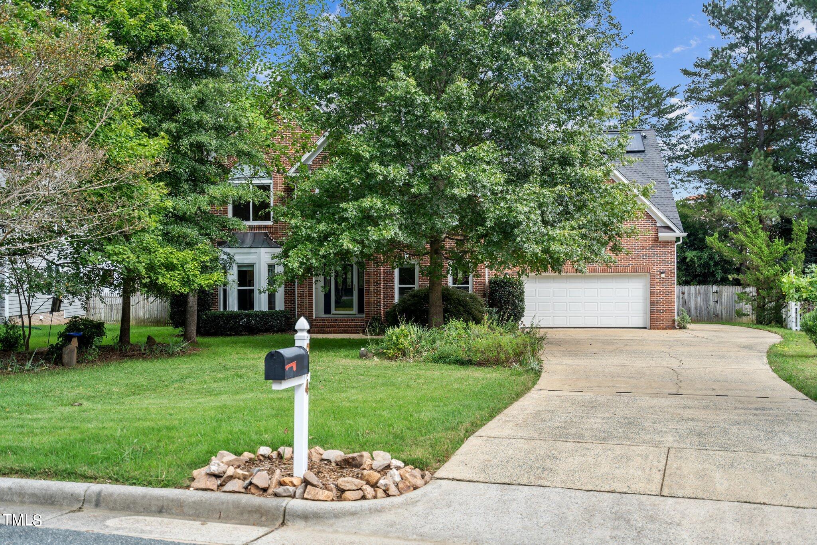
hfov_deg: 54.4
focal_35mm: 35
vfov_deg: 37.8
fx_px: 794
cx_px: 408
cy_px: 272
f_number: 4
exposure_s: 1/60
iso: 100
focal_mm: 35
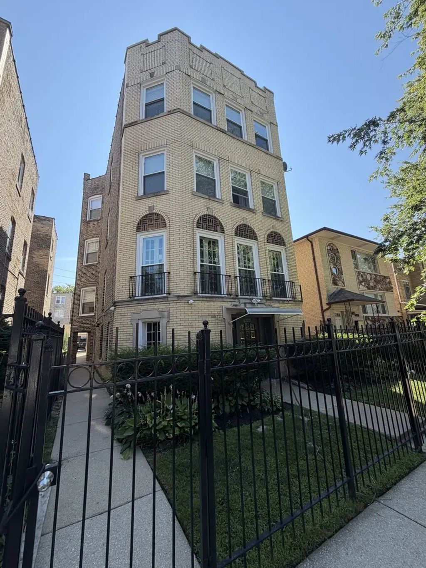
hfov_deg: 85.7
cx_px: 213
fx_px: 230
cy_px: 284
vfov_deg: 102.1
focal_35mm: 14
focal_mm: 2.22
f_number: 2.2
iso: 40
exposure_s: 1/638
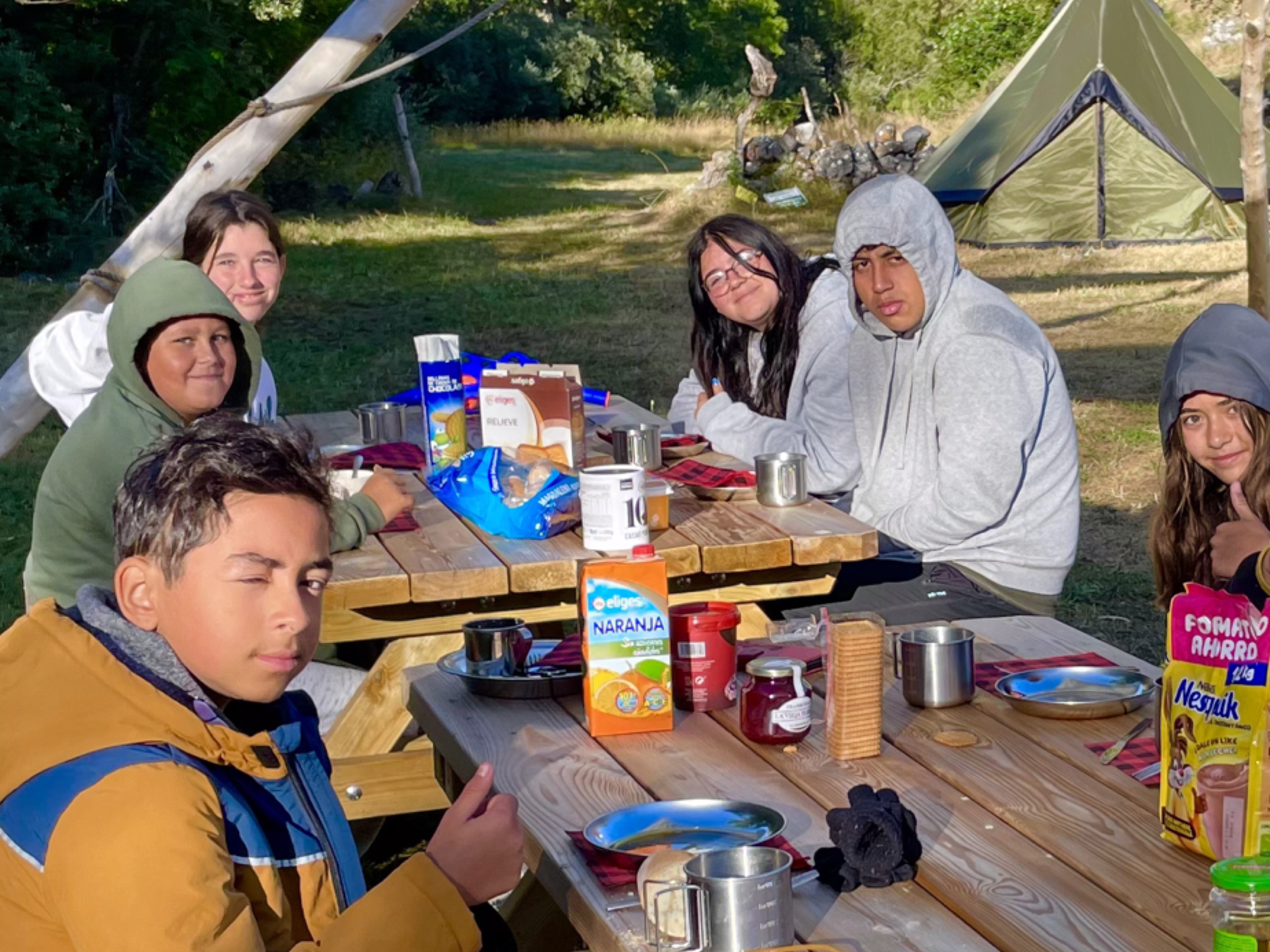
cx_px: 1053
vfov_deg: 20.4
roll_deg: -1.1
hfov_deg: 26.4
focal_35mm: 72
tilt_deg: -12.0
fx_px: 2642
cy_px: 577
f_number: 1.6
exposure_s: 1/888
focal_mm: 4.2
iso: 32
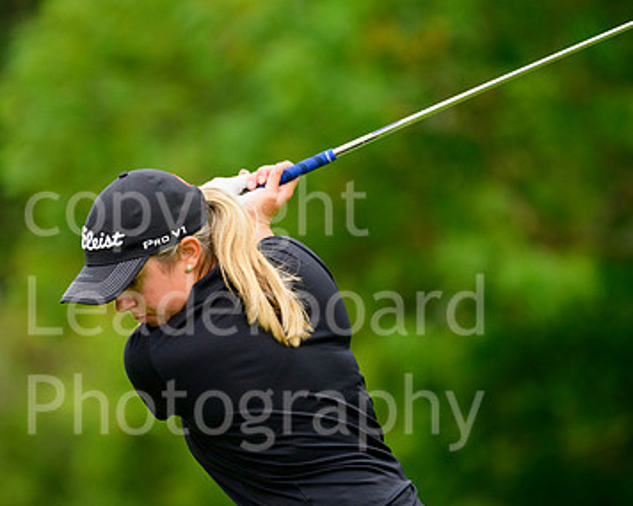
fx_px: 11450
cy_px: 322
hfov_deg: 3.2
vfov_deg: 2.5
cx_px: 258
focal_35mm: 611
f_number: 5.6
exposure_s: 1/1600
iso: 1600
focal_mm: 400
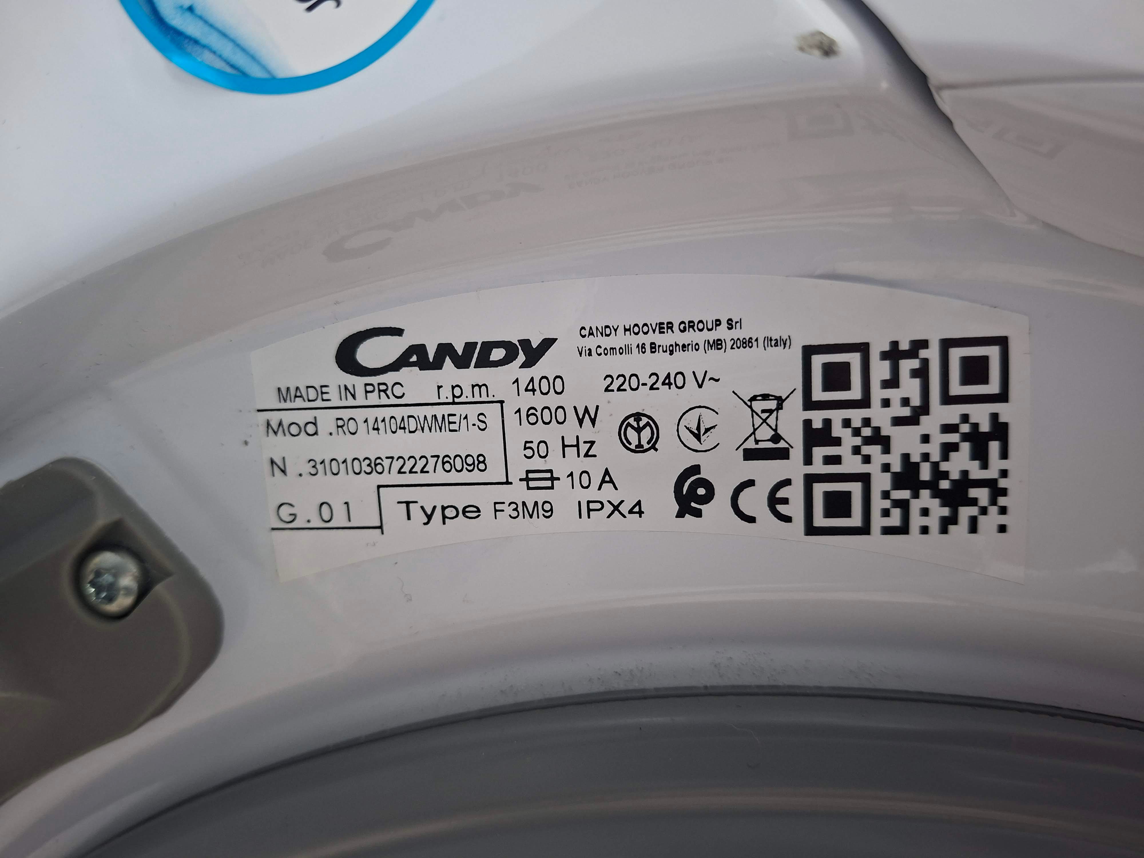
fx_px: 760
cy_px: 429
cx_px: 572
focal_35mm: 23
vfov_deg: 58.9
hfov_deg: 73.9
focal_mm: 5.54
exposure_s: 1/33
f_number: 1.8
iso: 400
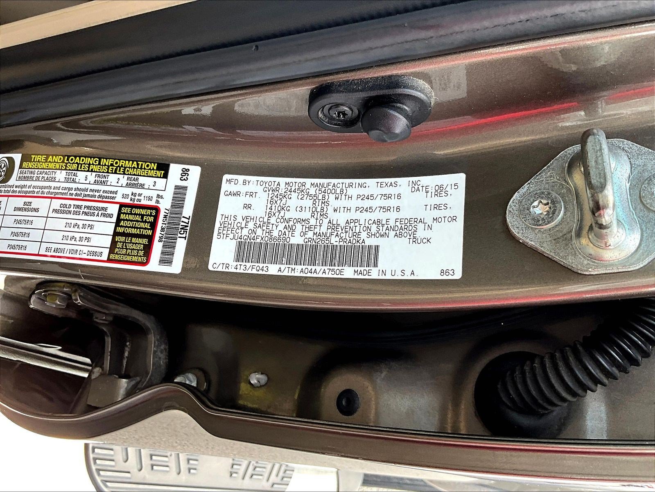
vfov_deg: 48.2
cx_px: 328
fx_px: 549
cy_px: 246
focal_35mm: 29
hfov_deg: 61.7
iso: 25
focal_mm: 3
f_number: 1.8
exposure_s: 1/122
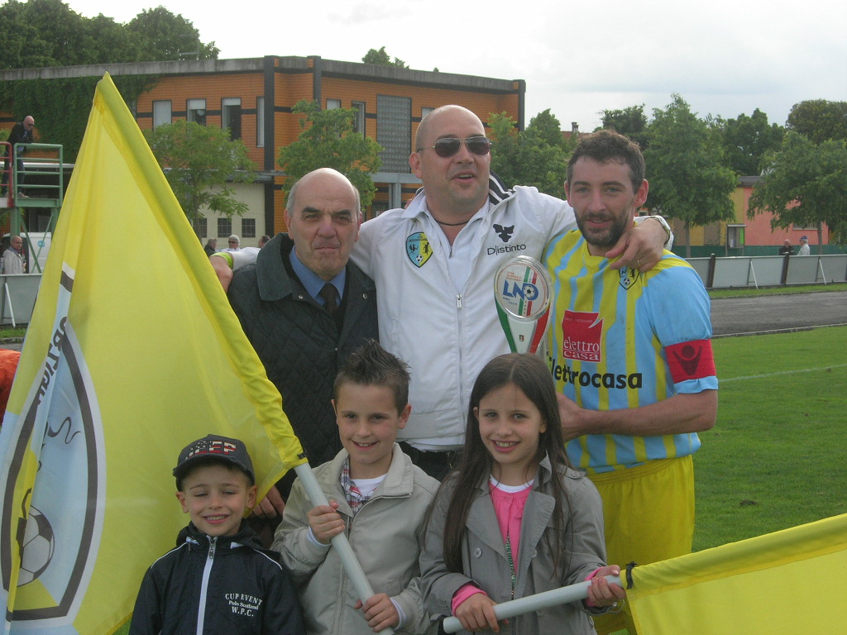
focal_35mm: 92
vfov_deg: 16.1
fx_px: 2251
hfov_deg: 21.3
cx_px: 424
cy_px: 318
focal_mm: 19.1
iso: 86
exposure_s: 1/122
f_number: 7.3
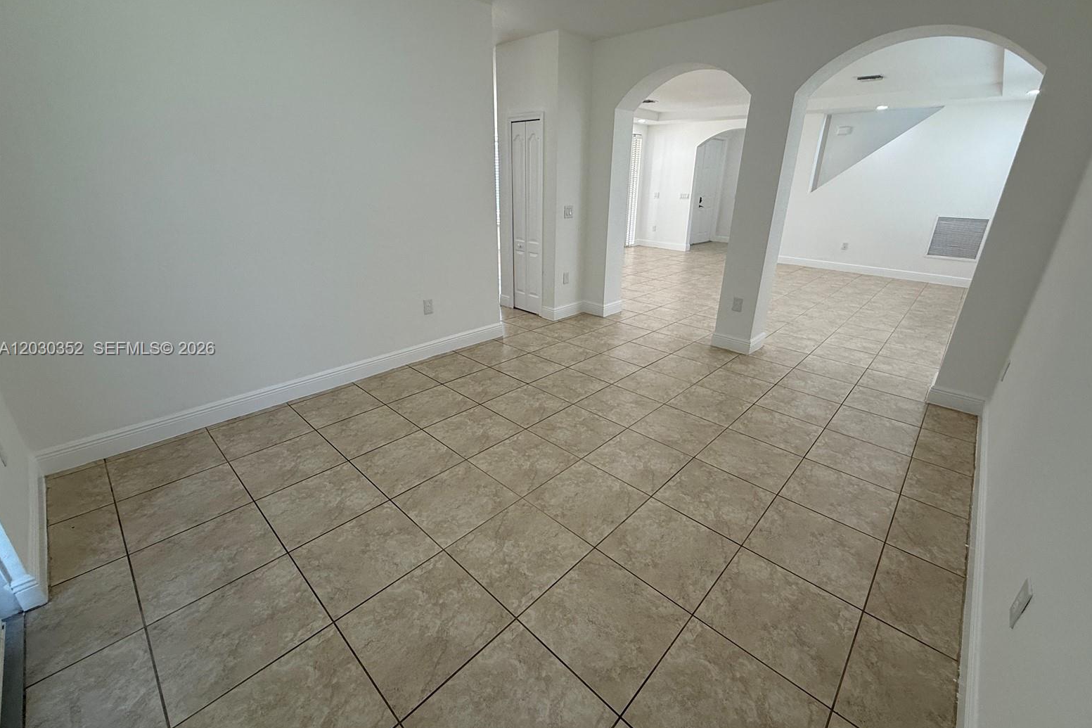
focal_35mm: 15
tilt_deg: -19.9
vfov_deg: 77.3
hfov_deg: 100.4
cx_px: 558
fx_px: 455
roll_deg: -0.9
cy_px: 350
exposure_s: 1/120
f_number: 2.2
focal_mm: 2.22
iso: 100
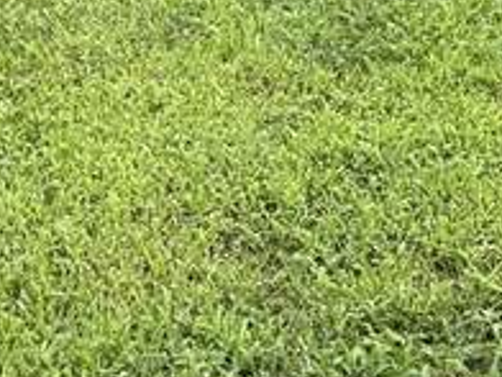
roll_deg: -0.3
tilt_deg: +9.9
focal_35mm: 170
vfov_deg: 7.5
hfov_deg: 11.6
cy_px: -821
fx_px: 2465
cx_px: 328
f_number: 1.6
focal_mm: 5.96
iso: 64
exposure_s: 1/2451
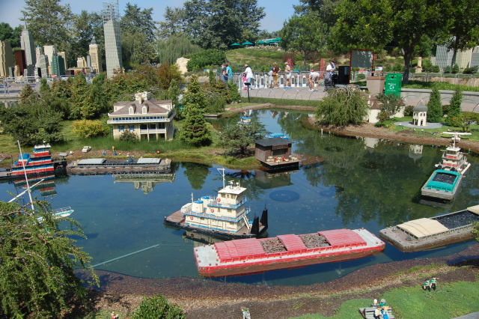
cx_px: 240
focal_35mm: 27
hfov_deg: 67.4
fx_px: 359
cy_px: 160
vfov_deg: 47.9
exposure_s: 1/200
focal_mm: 18
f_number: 7.1
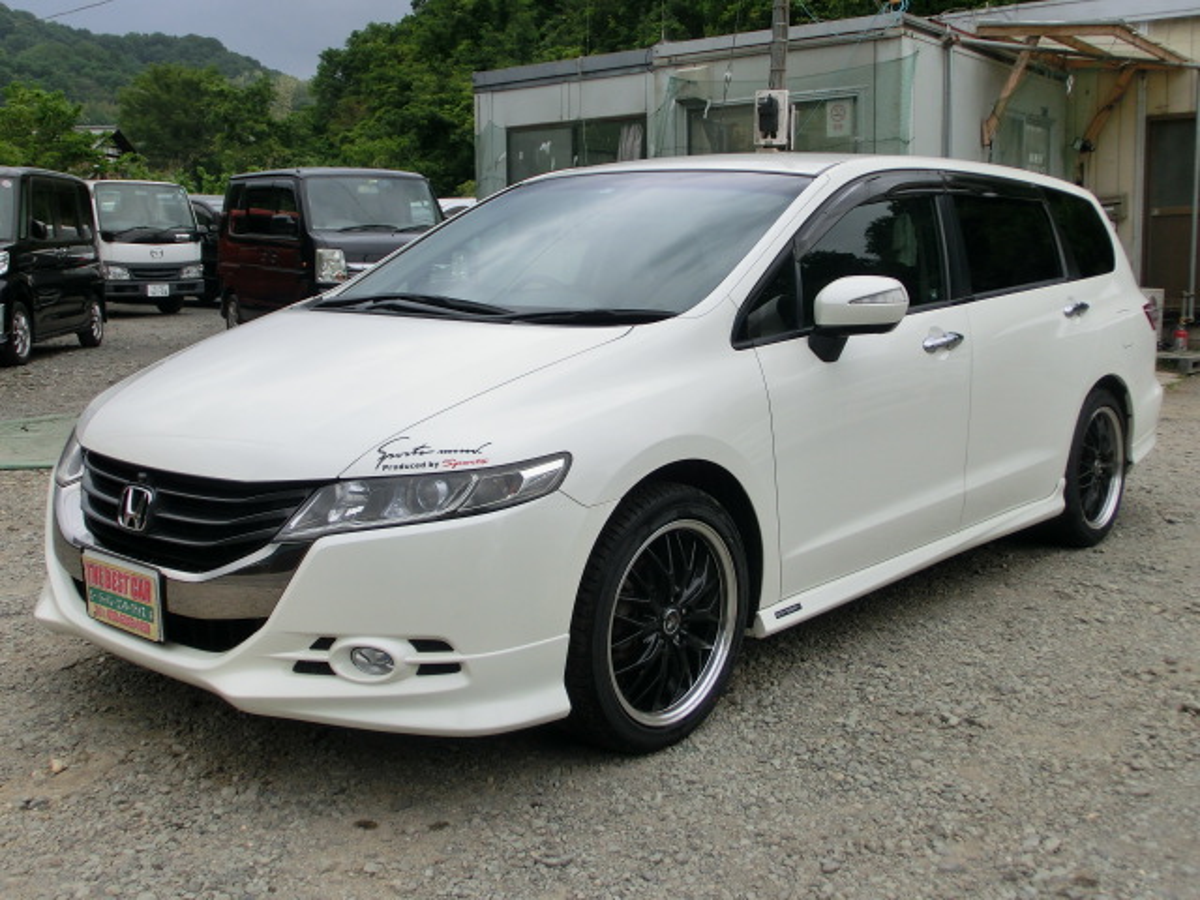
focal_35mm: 42
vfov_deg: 34.3
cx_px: 600
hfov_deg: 44.8
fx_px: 1456
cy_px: 450
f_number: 4
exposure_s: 1/125
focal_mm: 7.38
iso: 100
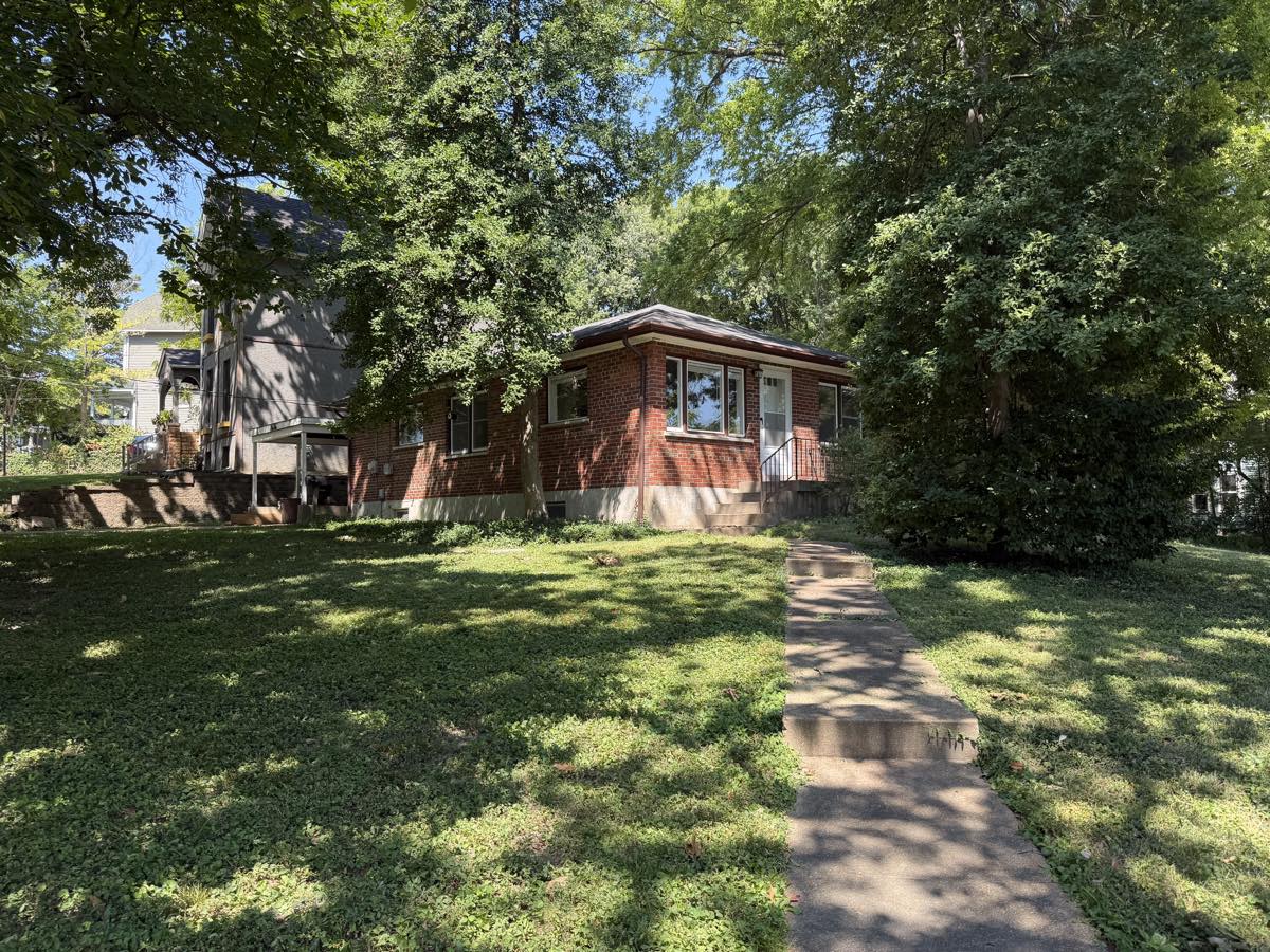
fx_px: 881
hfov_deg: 71.6
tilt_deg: +3.6
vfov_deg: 56.8
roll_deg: +1.1
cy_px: 476
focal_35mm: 24
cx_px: 635
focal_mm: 6.76
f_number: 1.78
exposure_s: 1/671
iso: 80
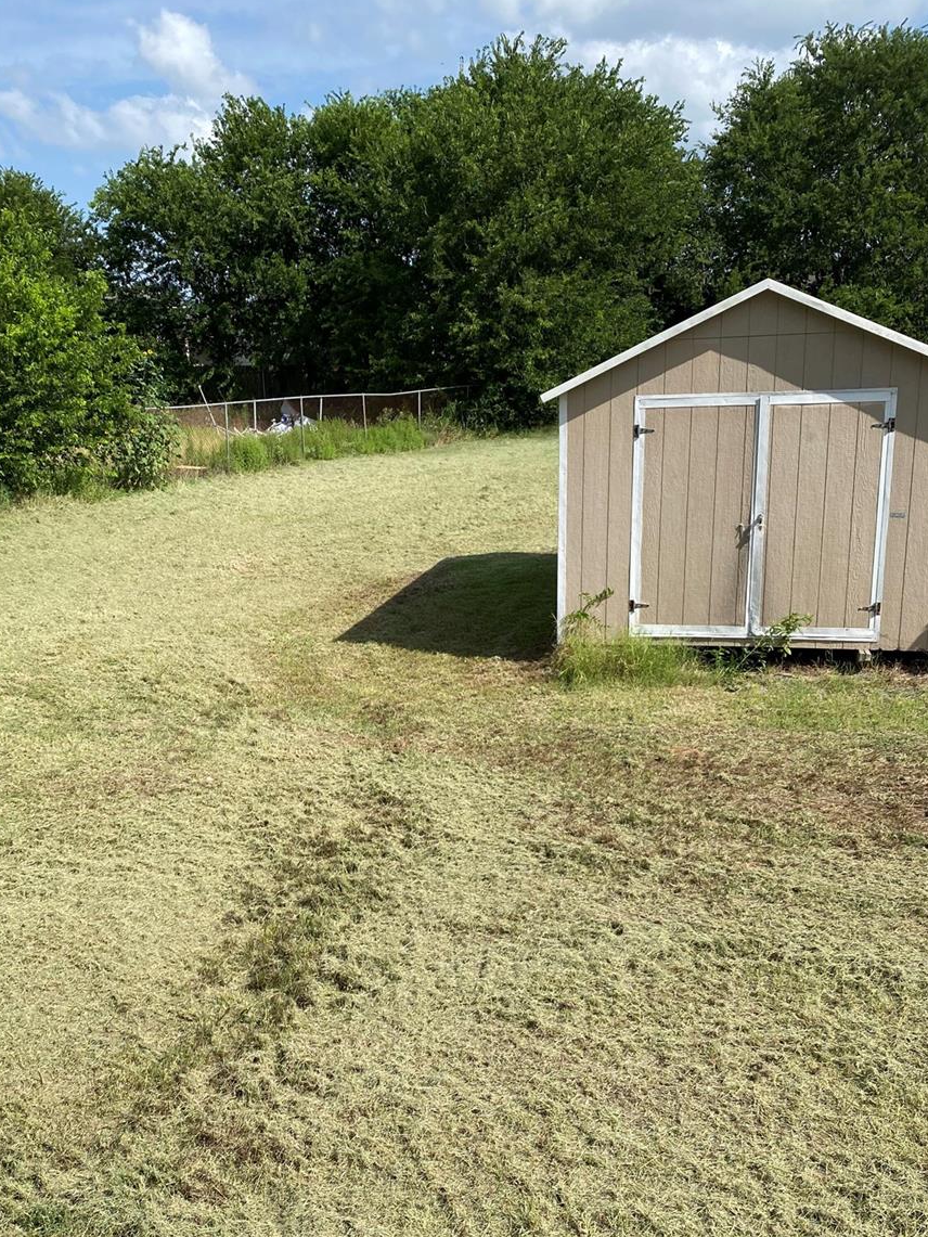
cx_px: 334
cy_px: 735
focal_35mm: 35
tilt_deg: -17.2
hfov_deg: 40.4
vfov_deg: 52.3
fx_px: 1251
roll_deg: +2.8
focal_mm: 4.25
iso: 32
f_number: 1.8
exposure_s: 1/2890
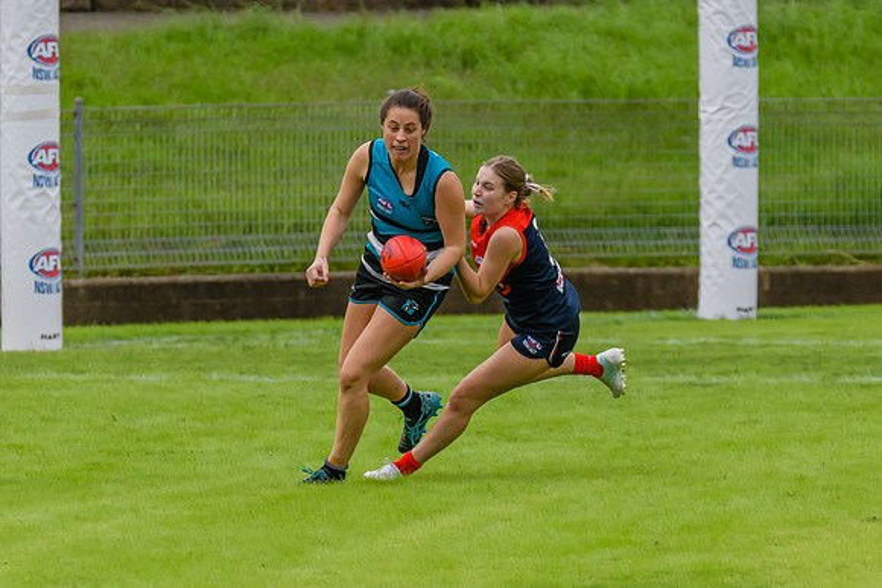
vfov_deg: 2.0
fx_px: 17008
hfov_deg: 3.0
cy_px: 341
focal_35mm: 694
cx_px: 385
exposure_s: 1/2000
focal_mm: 290
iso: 800
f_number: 6.3
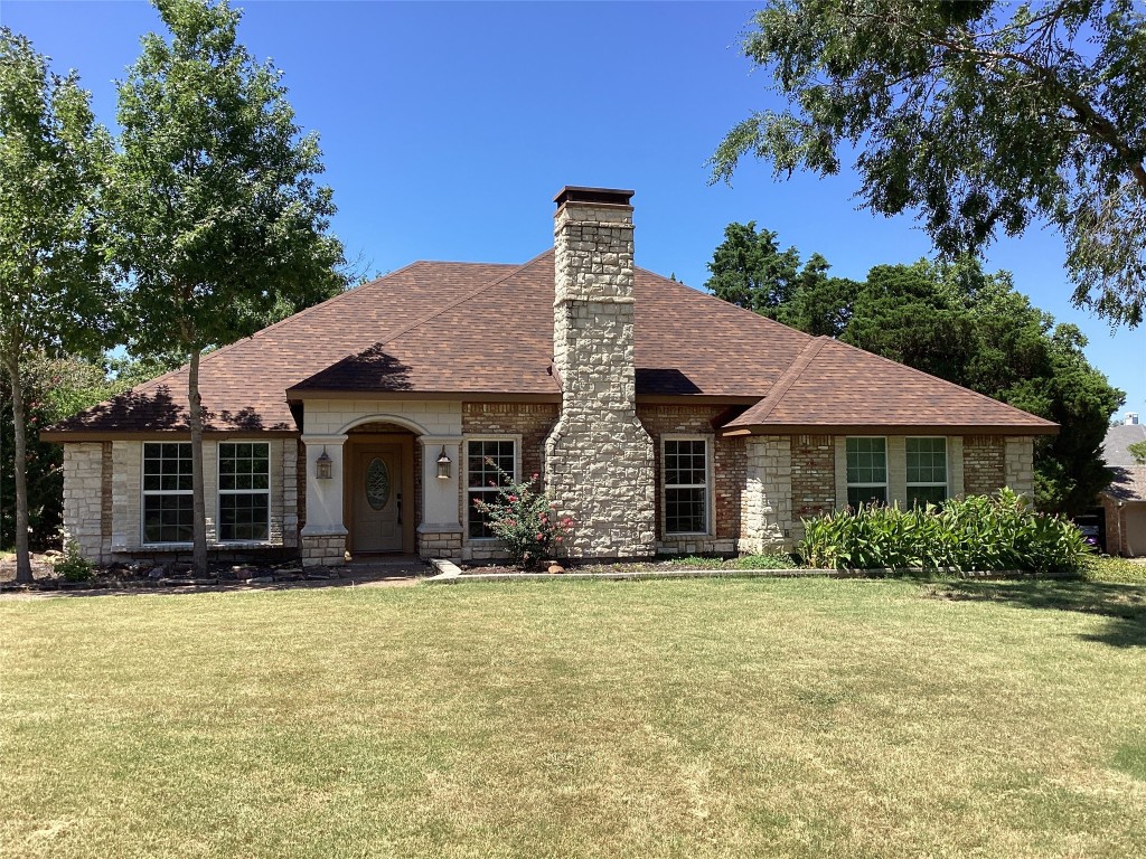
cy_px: 430
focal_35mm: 31
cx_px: 573
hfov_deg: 58.4
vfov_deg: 45.4
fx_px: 1026
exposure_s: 1/799
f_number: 2.4
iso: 25
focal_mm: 3.3
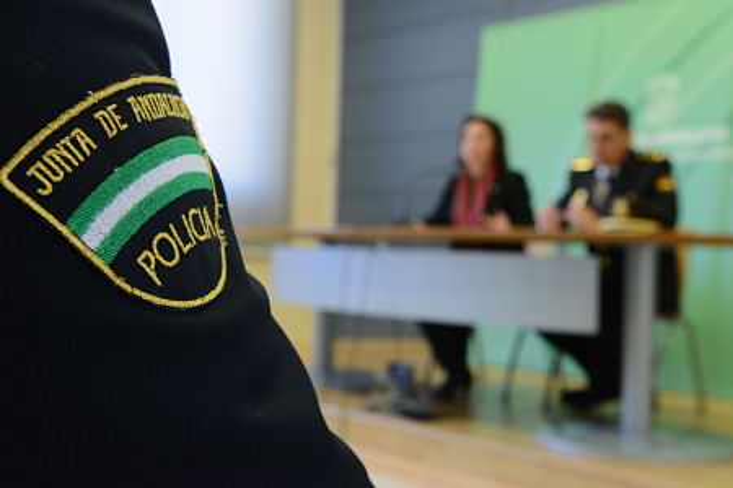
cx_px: 366
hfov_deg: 41.1
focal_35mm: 48
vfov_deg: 28.1
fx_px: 977
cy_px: 244
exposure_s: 1/10
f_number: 9
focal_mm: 48
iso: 800
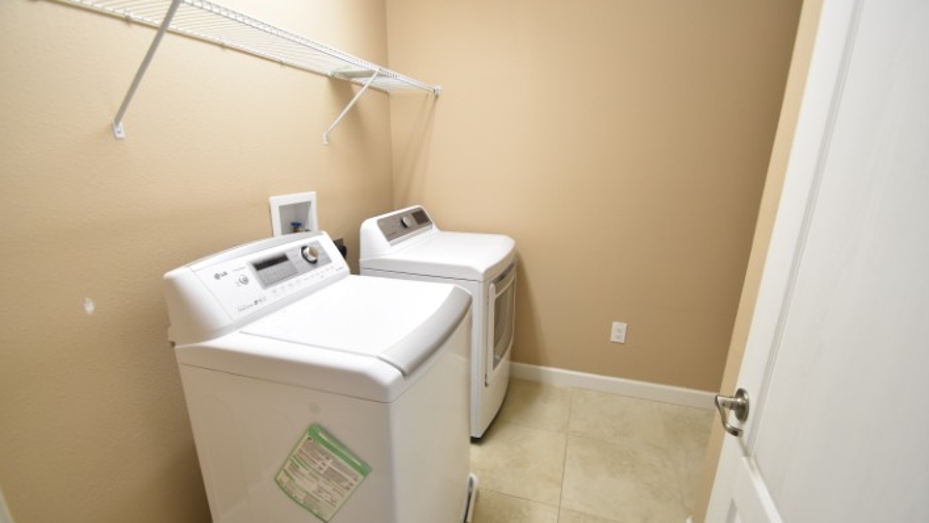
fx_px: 394
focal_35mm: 16
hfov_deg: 99.4
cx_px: 465
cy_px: 280
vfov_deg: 67.0
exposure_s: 1/45
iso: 800
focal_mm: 10
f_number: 3.5
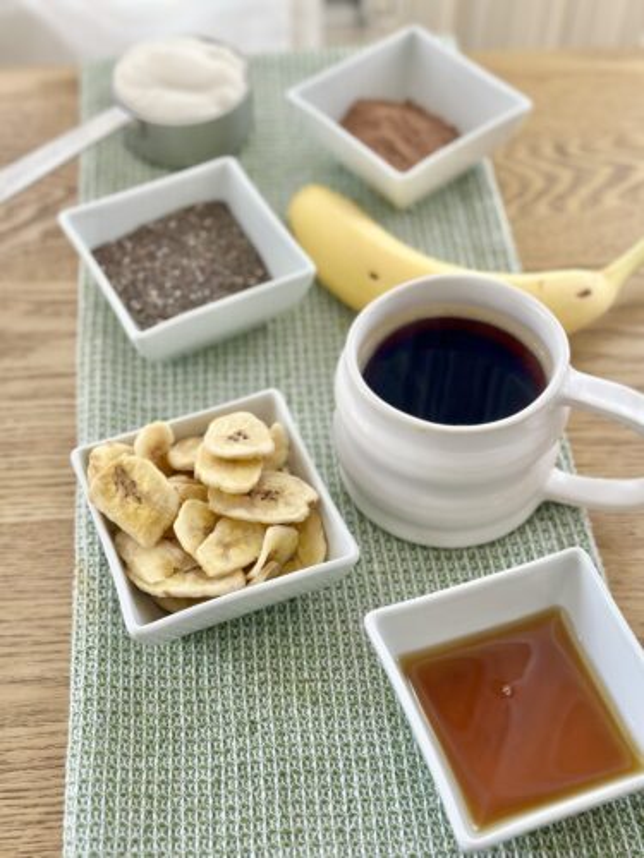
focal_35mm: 48
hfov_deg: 30.3
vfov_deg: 39.7
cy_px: 429
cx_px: 322
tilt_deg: -52.8
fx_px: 1191
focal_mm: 6.86
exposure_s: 1/71
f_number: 1.78
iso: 125
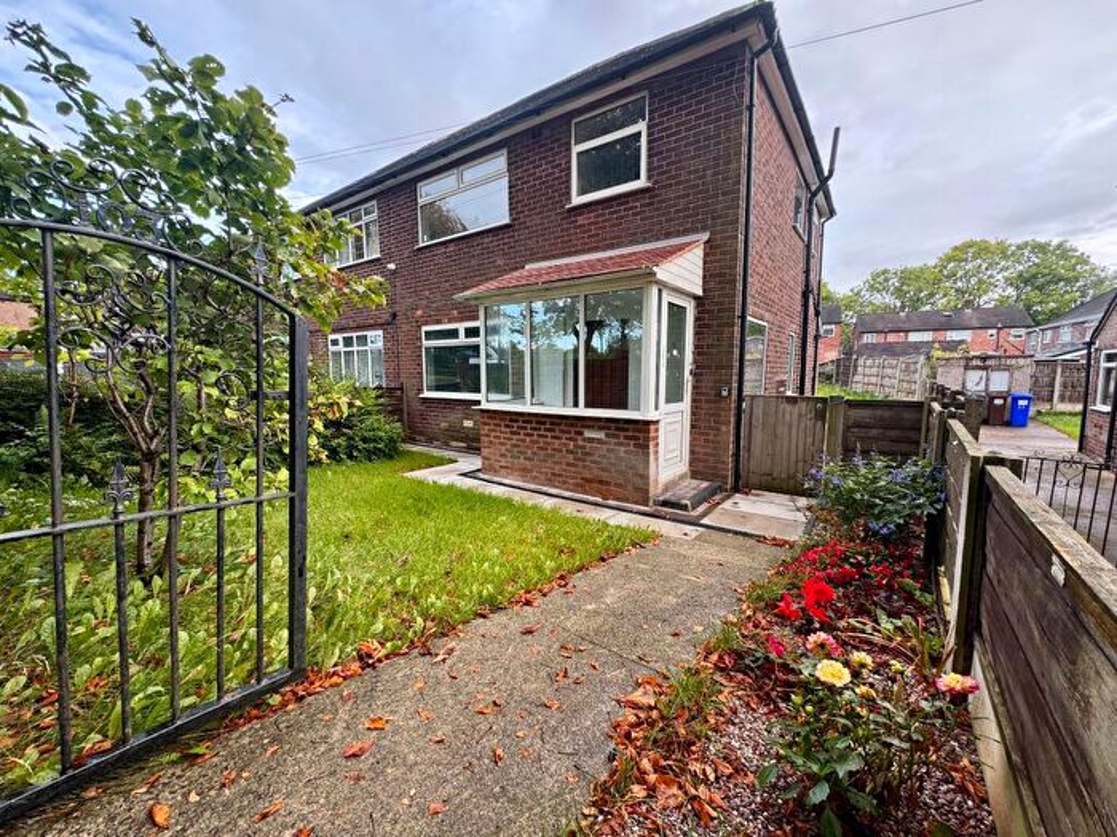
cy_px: 418
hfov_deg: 102.1
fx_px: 452
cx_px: 558
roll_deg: +0.4
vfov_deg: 85.7
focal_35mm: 14
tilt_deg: -5.7
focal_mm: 2.22
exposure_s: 1/130
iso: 40
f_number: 2.2
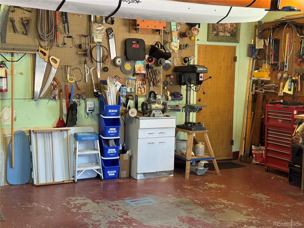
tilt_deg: -5.5
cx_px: 152
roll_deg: -1.4
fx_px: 422
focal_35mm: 48
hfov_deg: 39.7
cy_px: 114
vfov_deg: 30.3
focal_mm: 6.76
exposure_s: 1/60
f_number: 1.78
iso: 125
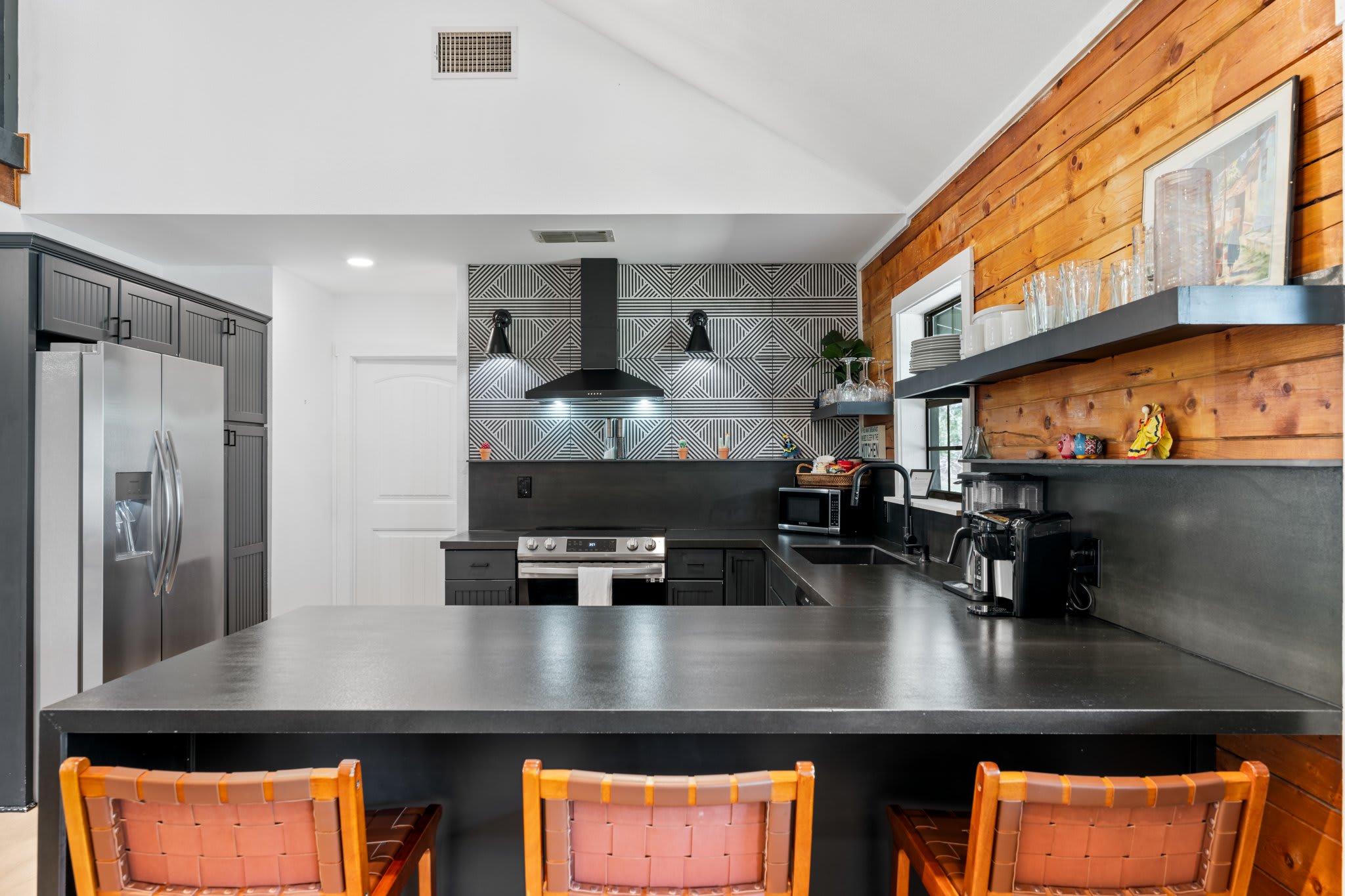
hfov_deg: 76.1
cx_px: 672
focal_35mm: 23
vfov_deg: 55.1
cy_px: 448
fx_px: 859
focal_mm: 23
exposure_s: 6
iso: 100
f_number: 9
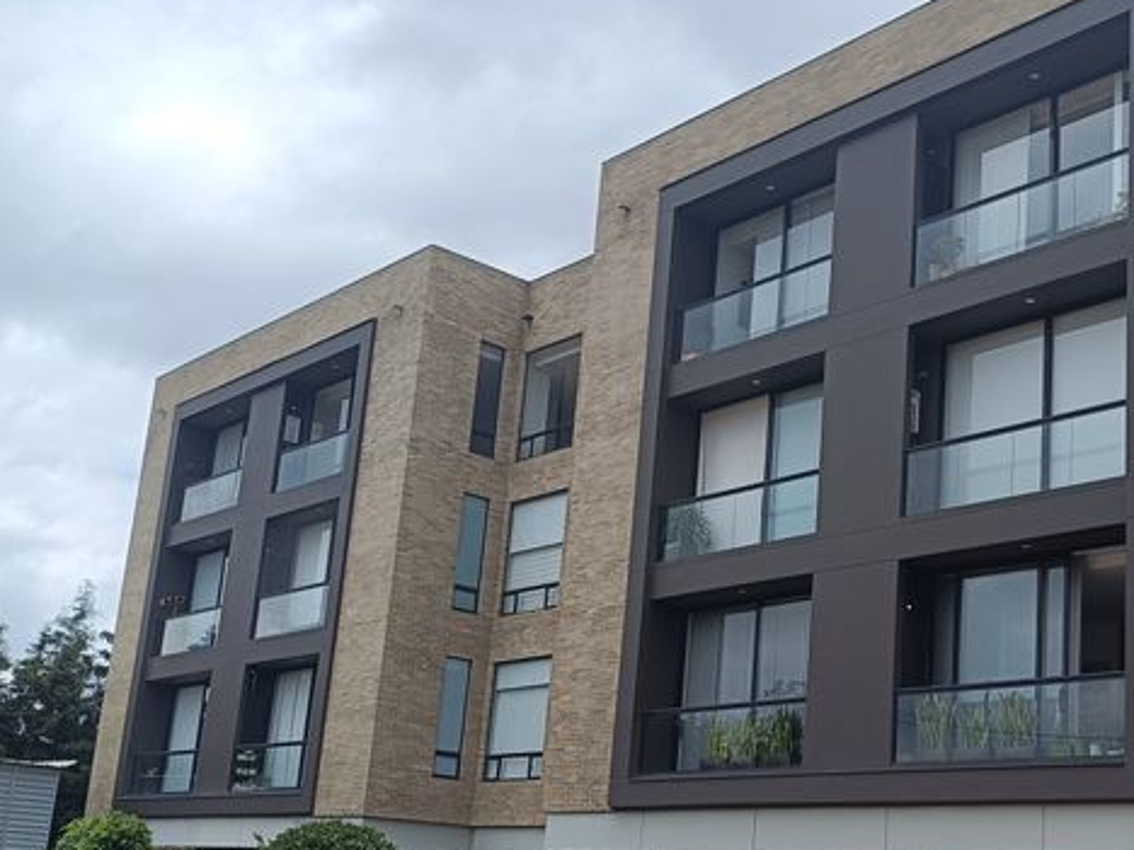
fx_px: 1540
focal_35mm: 47
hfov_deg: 39.9
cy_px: 540
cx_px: 760
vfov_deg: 30.7
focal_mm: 4.7
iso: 105
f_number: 1.7
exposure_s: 1/739
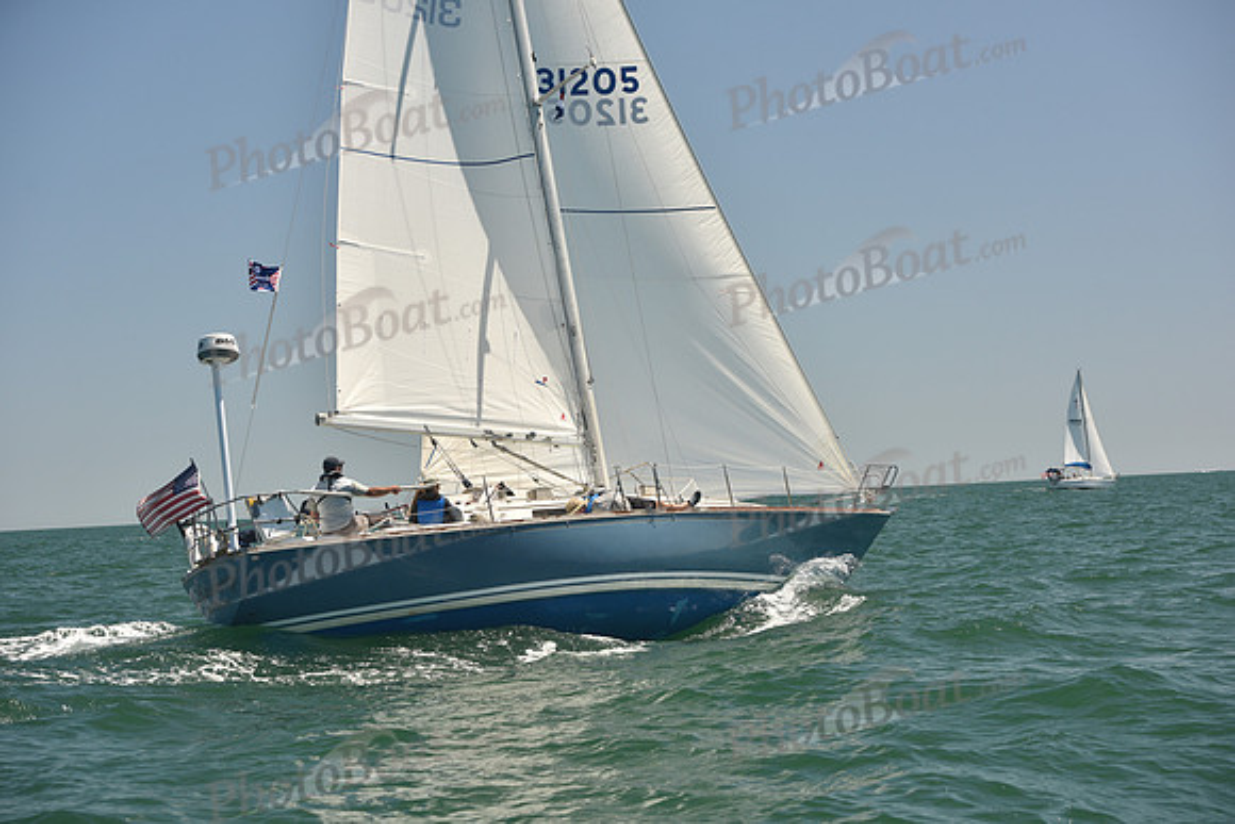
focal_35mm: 70
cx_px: 618
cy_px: 412
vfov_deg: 19.5
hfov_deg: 28.8
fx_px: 2402
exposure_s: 1/800
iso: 250
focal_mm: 70
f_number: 5.6
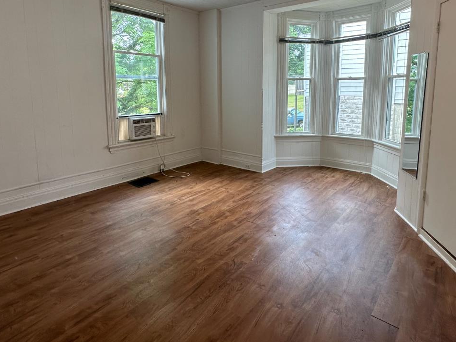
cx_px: 233
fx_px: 290
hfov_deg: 76.4
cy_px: 123
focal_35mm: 22
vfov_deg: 60.1
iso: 80
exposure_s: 1/120
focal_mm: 2.22
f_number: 2.2
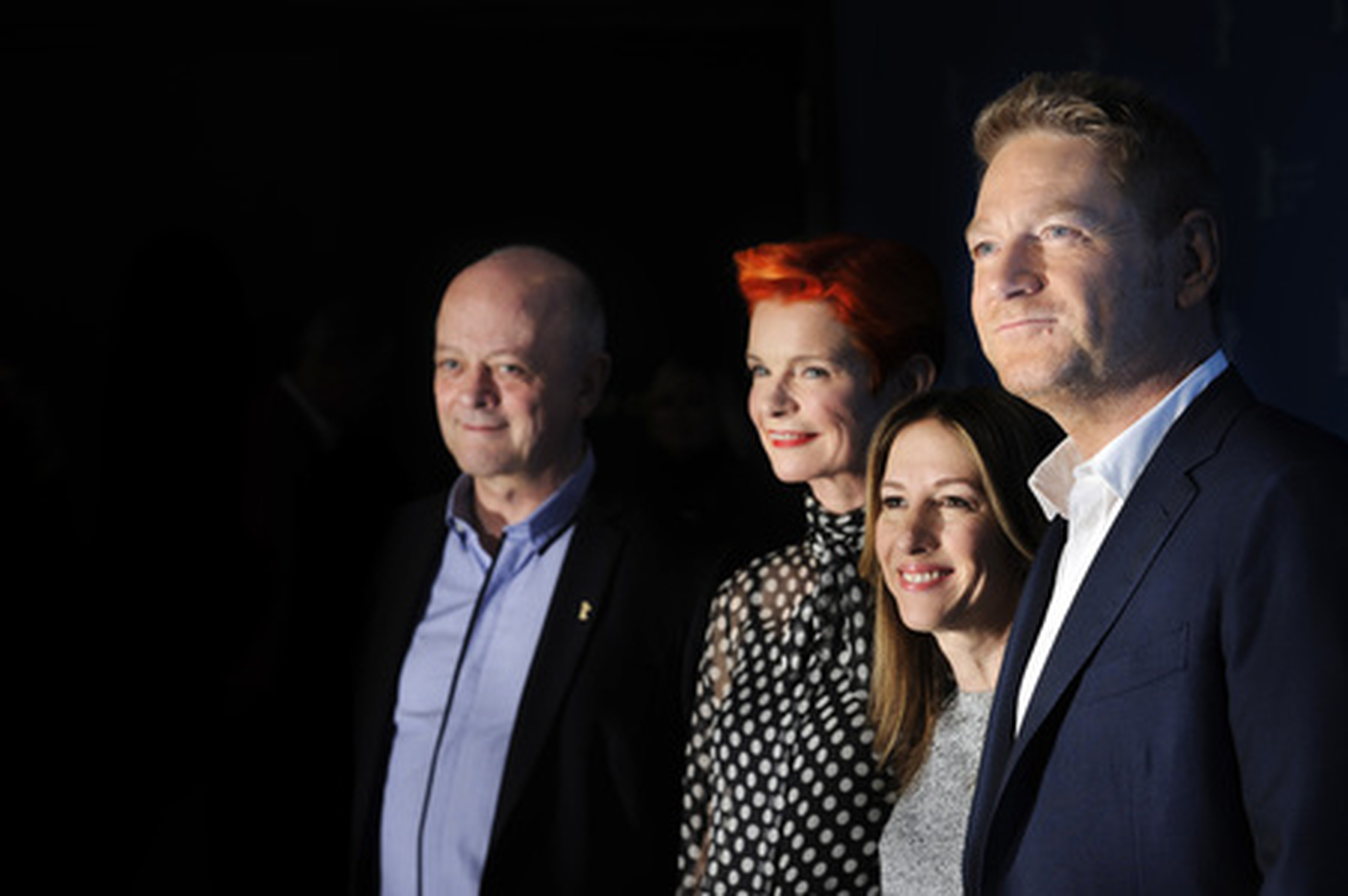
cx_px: 674
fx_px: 3667
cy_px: 448
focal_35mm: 98
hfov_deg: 20.8
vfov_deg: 13.9
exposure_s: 1/200
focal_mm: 98
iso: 200
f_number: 7.1
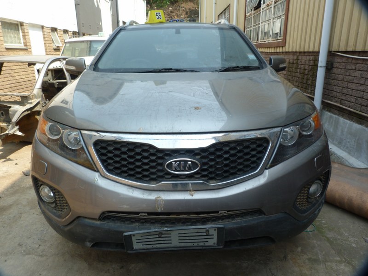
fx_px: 266
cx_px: 184
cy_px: 138
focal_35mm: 25
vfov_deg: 54.9
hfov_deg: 69.4
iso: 80
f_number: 4
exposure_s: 1/200
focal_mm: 4.5
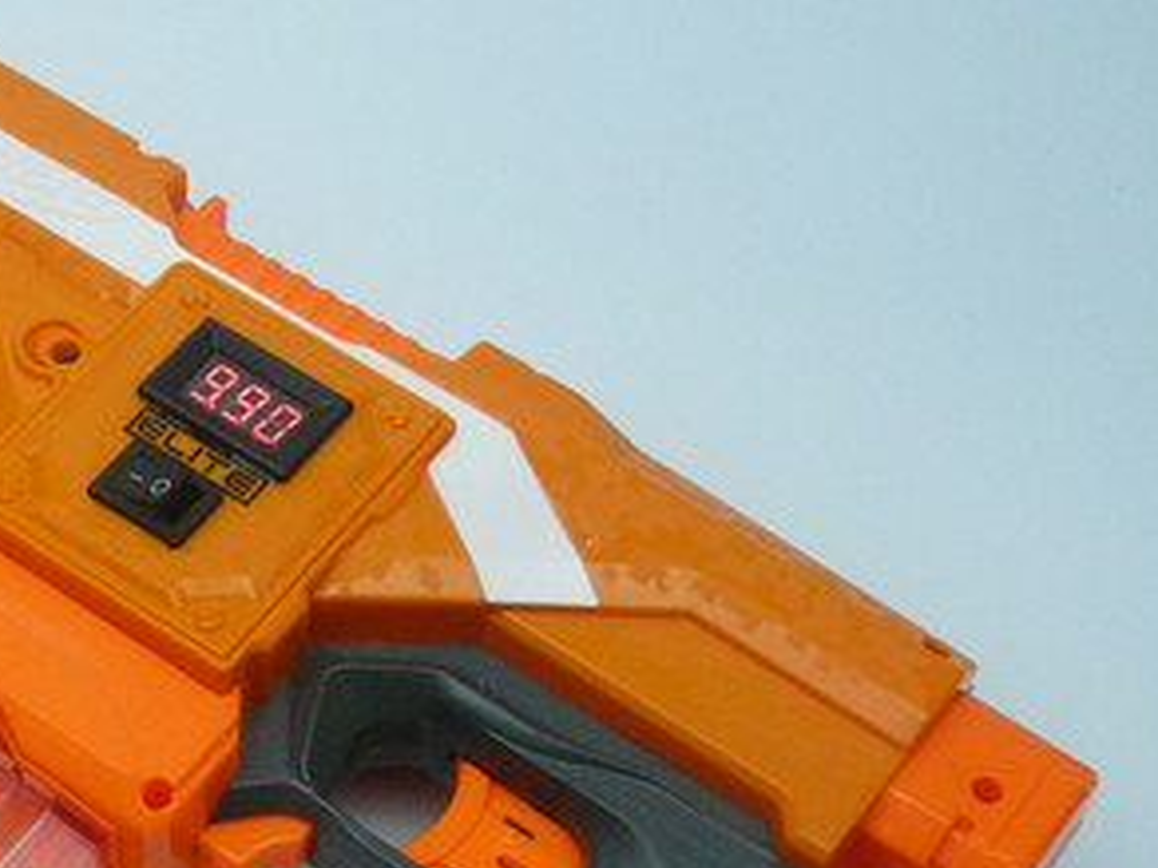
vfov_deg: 16.0
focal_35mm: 92
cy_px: 630
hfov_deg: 20.5
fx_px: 3078
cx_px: -63
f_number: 3
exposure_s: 1/160
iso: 400
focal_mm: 7.4
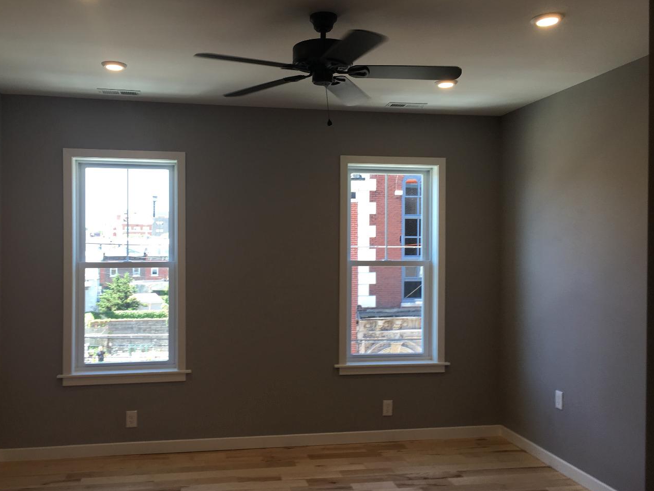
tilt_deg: -0.6
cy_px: 245
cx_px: 292
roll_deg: +0.7
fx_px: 624
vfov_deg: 43.0
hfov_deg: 55.2
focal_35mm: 33
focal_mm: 4.15
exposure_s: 1/60
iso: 25
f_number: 2.2
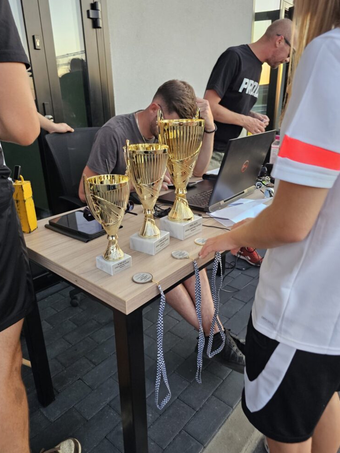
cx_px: 164
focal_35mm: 24
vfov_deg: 71.6
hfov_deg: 56.8
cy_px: 219
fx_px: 314
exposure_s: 1/142
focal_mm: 6.3
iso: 250
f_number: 1.7
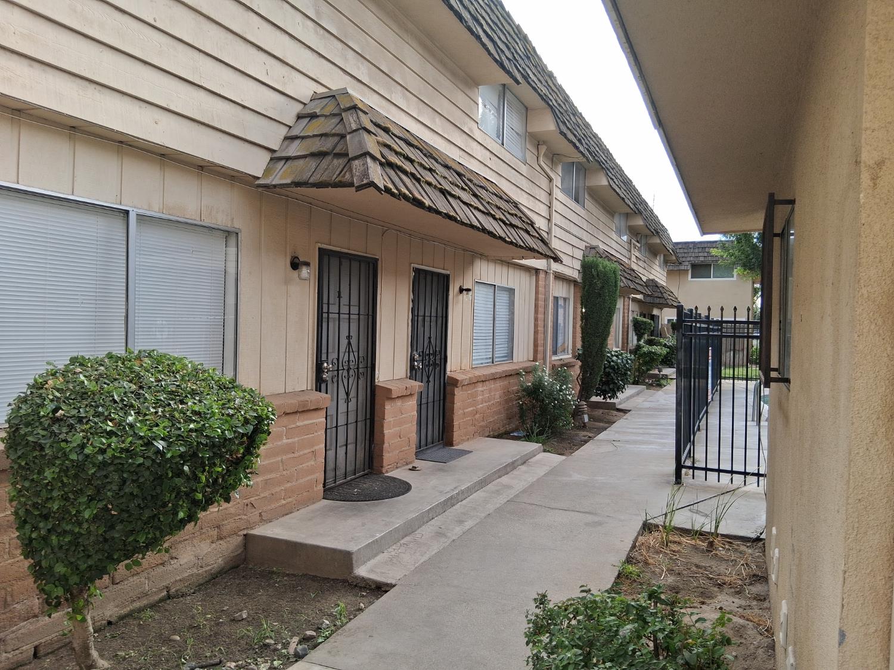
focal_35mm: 26
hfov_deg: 67.3
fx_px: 671
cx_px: 447
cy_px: 335
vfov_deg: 53.1
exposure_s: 1/143
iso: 25
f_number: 1.8
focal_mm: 3.98
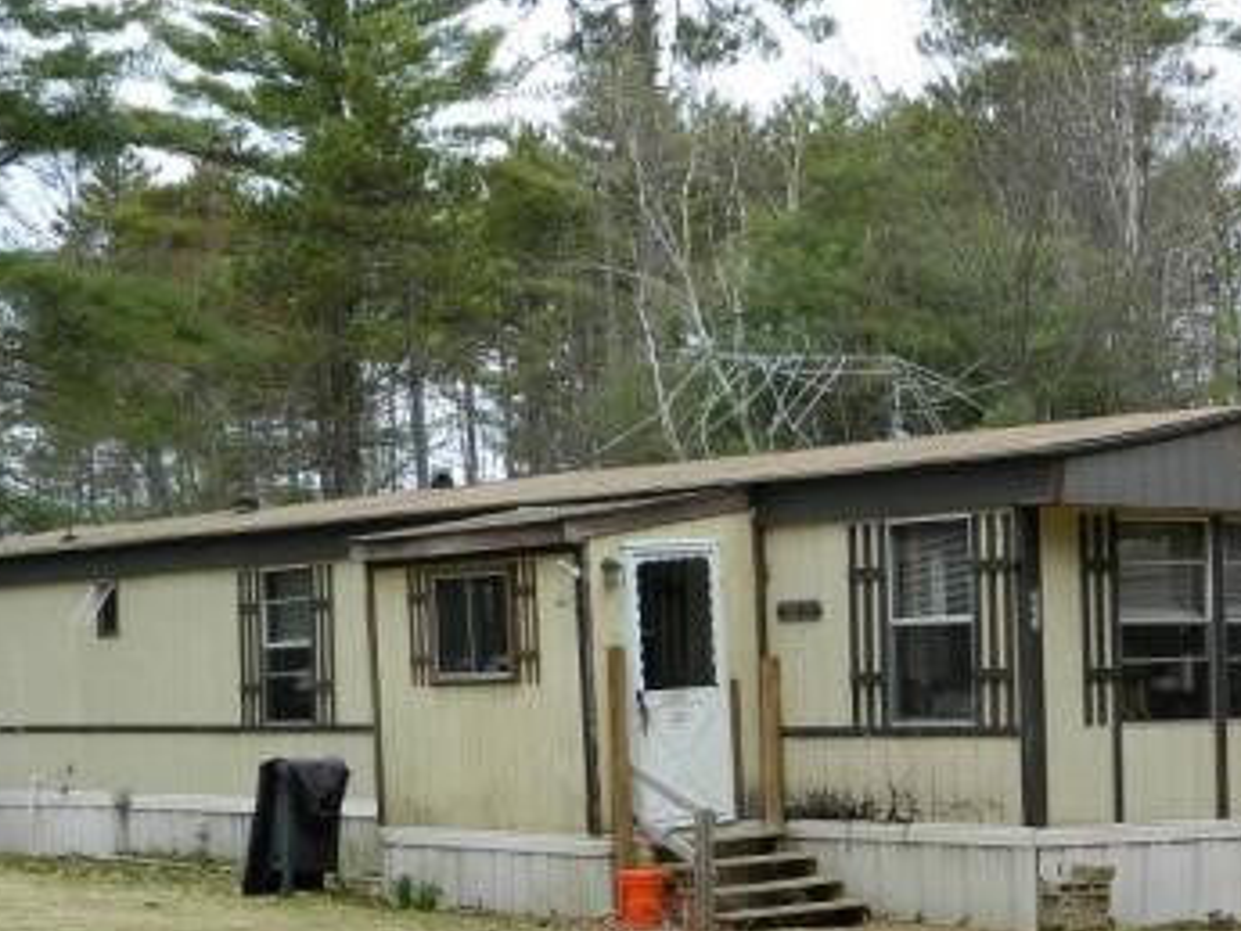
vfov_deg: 18.6
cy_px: 687
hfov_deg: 24.7
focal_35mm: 79
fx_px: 2833
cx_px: 640
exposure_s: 1/200
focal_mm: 8.4
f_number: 3.6
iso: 80
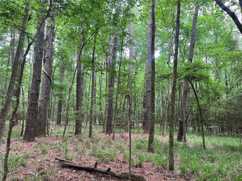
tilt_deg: +7.8
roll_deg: -0.9
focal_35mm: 26
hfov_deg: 67.3
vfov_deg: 53.1
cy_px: 90
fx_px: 182
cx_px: 121
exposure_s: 1/90
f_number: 1.5
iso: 125
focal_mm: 5.7
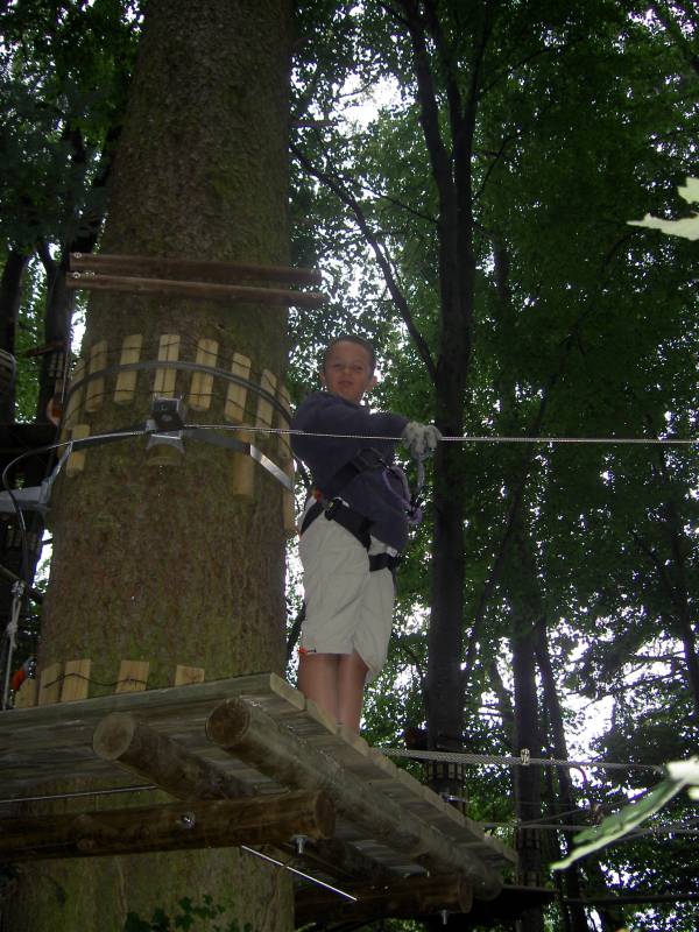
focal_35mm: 39
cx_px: 350
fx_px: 1050
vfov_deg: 47.9
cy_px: 466
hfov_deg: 36.8
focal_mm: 8
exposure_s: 1/60
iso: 100
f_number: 2.8
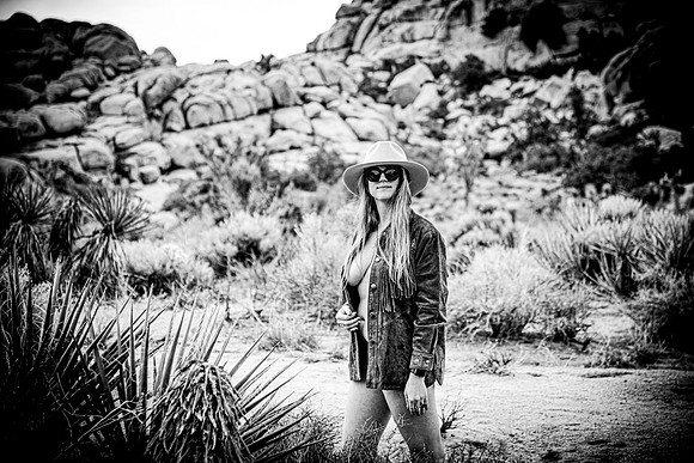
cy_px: 232
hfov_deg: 24.8
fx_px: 1581
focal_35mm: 82
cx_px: 347
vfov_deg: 16.7
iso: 100
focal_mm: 82
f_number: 4
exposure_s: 1/1600
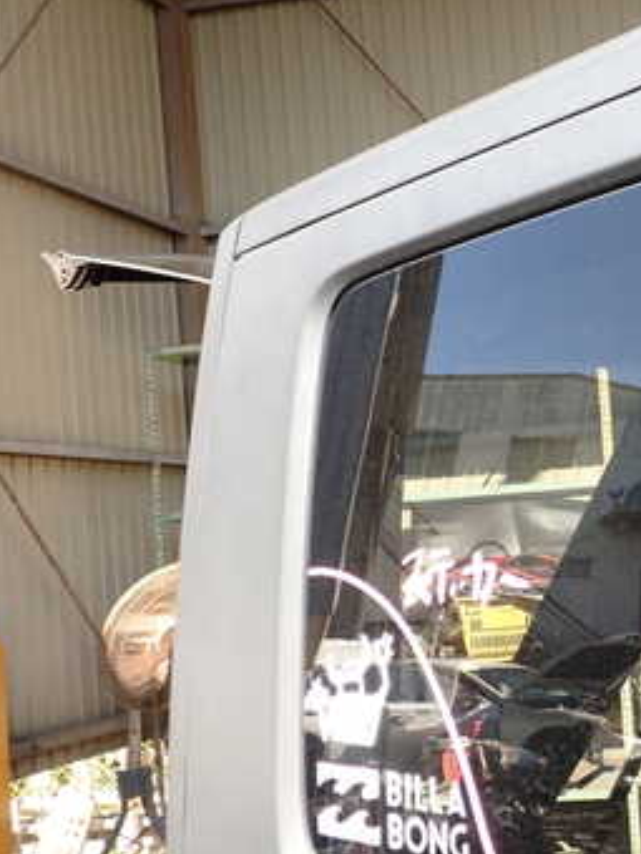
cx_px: 694
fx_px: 1309
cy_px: 497
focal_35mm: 53
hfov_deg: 25.6
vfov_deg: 36.1
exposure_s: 1/125
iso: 100
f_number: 3.2
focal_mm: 5.4
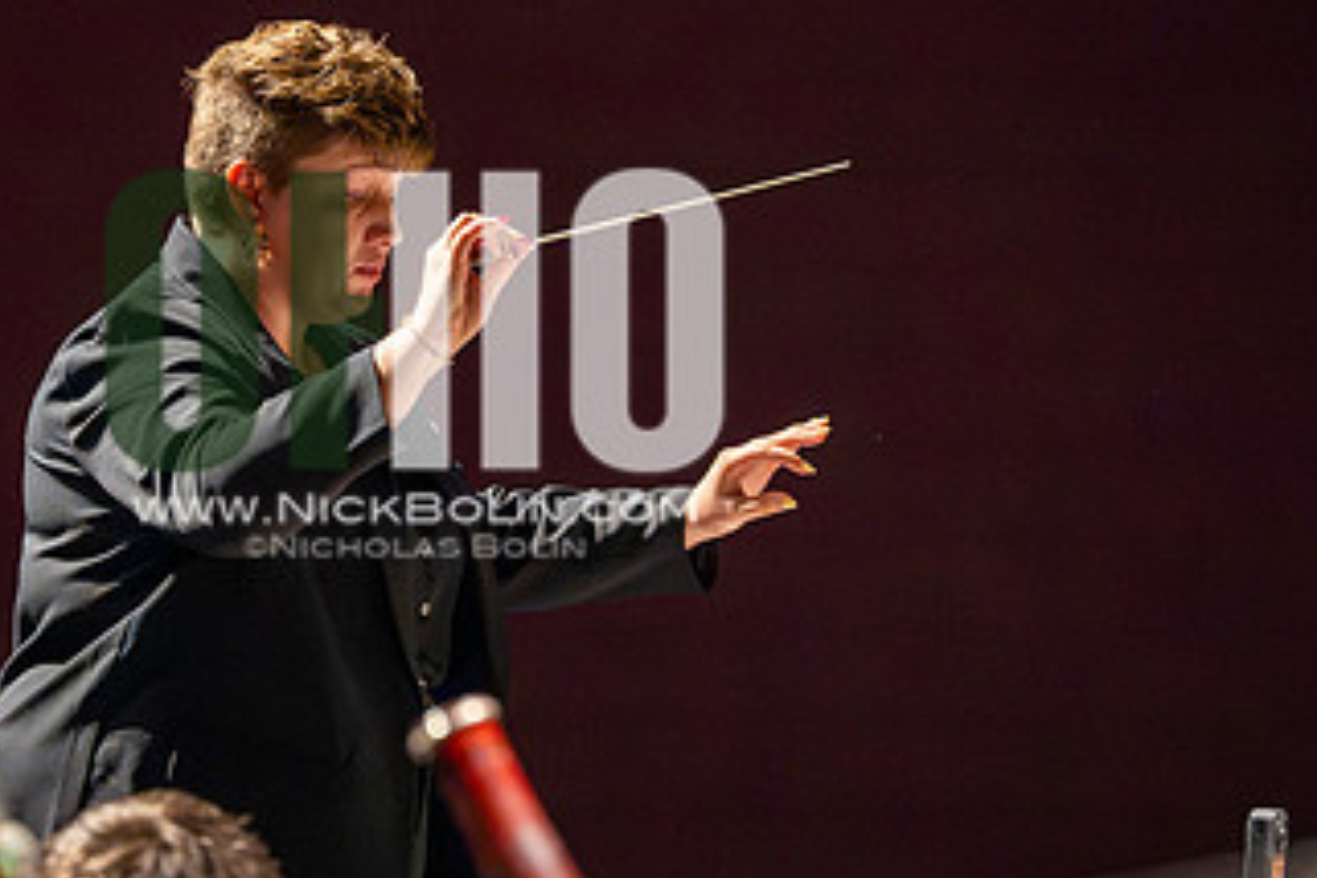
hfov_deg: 6.7
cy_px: 363
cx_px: 414
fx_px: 11230
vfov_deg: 4.5
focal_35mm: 307
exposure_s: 1/640
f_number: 2.8
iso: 12800
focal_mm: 170
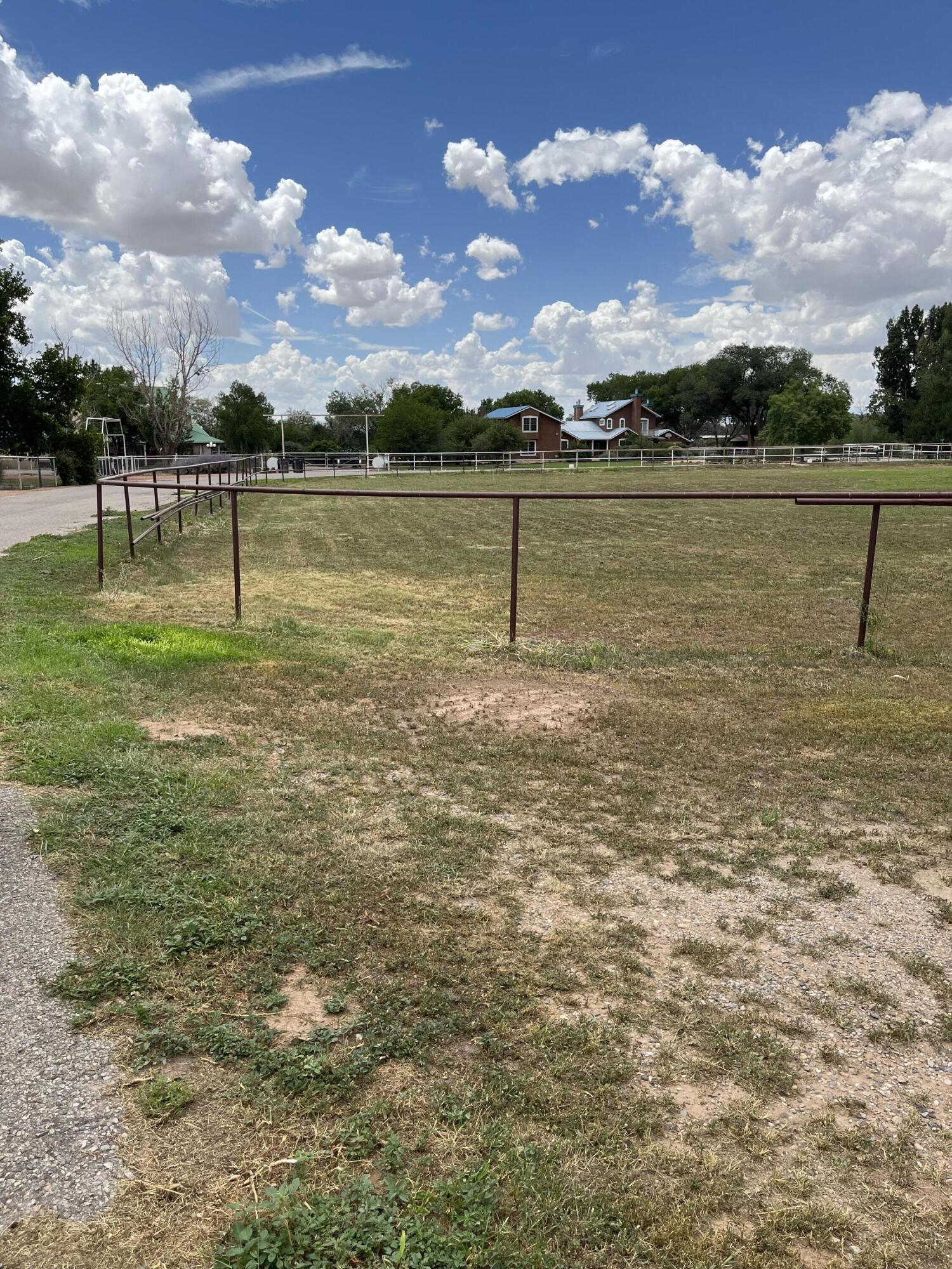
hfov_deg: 53.1
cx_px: 476
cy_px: 634
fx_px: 953
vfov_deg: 67.3
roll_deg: -0.3
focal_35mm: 26
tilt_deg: -11.7
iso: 50
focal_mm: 5.1
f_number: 1.6
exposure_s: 1/3745
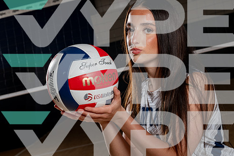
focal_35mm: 75
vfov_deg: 18.2
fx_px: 487
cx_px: 123
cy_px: 79
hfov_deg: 27.0
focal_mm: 64
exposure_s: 1/250
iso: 100
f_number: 8
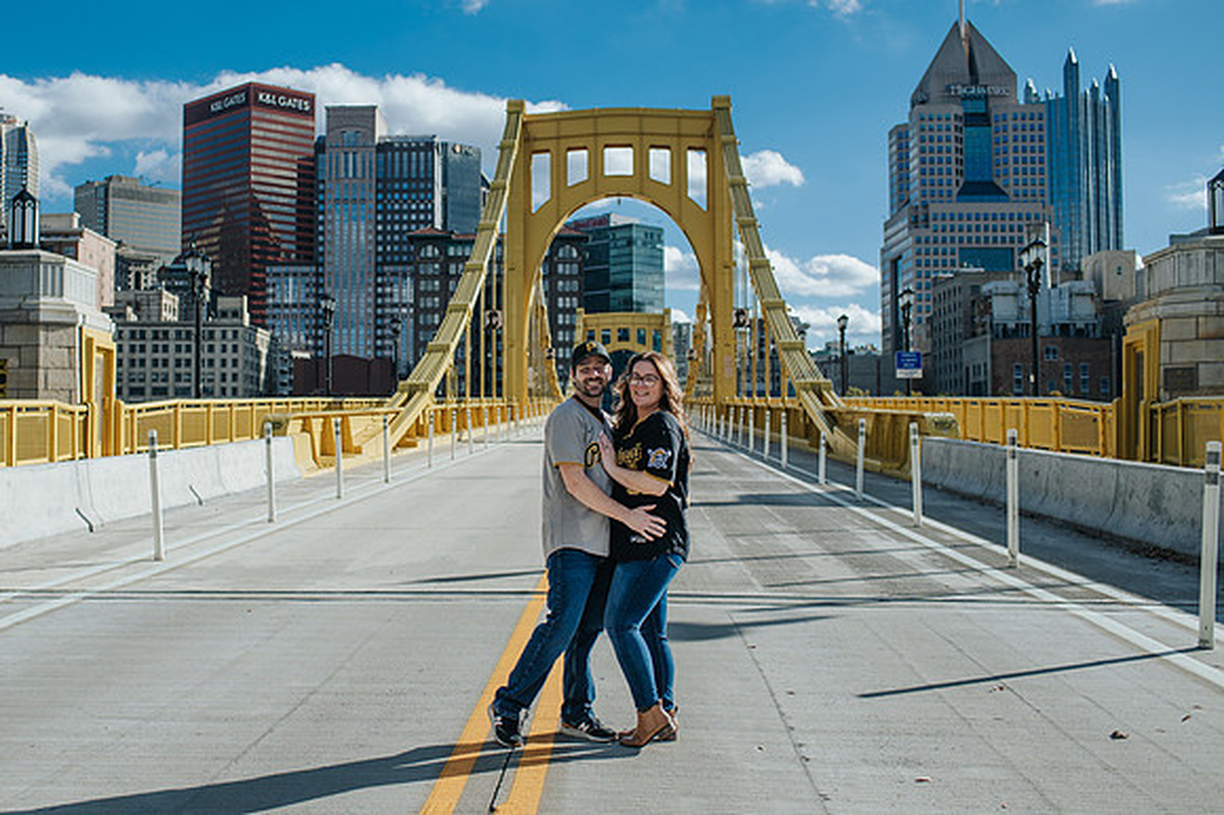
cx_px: 446
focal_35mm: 45
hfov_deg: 43.4
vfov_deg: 30.0
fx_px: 1521
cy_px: 395
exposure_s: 1/2000
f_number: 3.5
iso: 110
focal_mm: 35
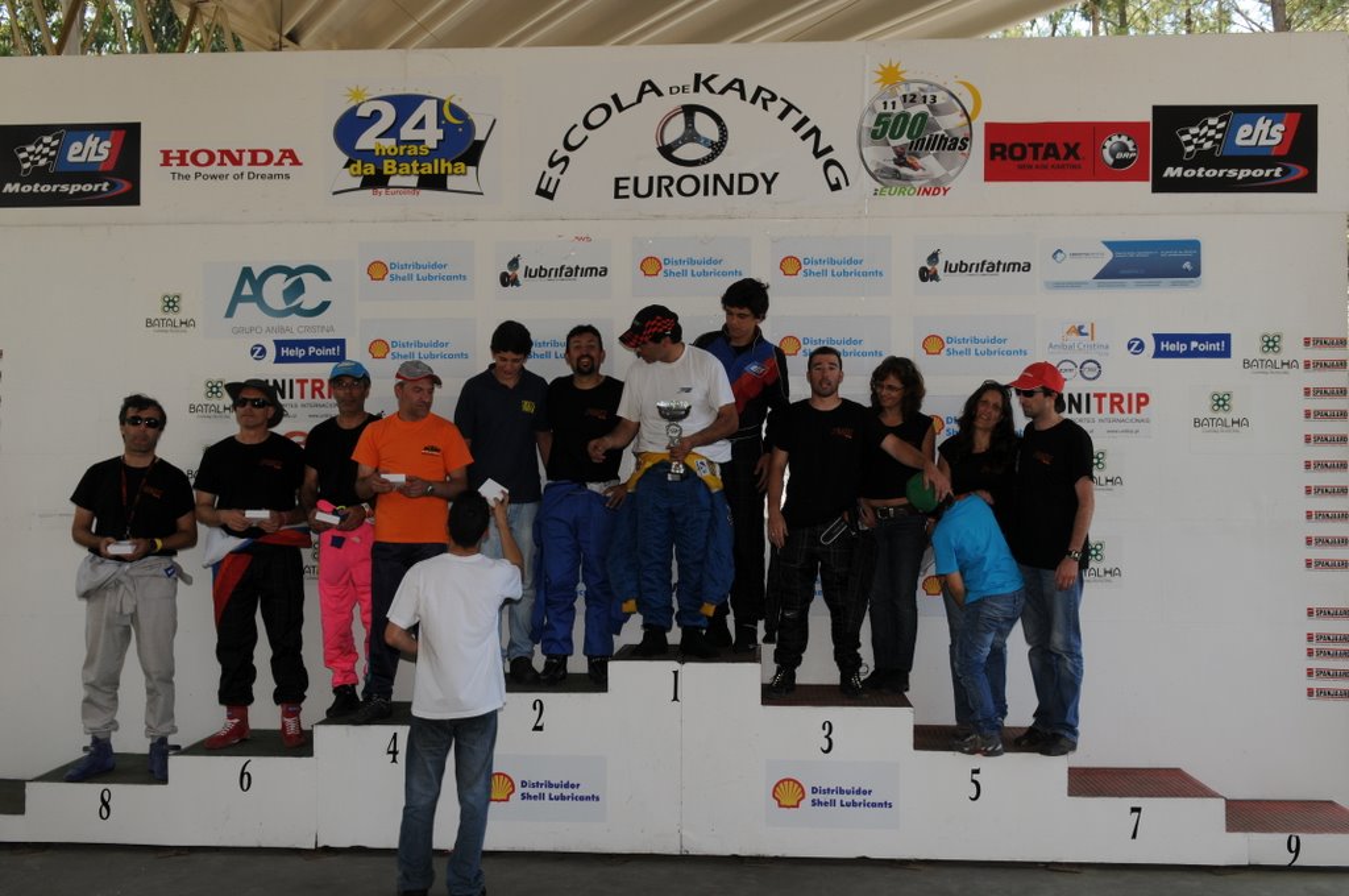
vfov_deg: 38.3
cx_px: 674
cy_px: 448
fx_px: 1291
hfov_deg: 55.2
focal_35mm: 34
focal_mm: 23
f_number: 8
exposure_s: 1/60
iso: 200
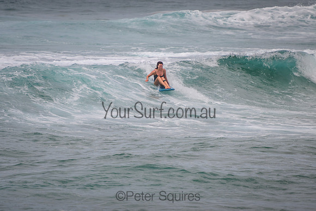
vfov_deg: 2.5
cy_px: 92
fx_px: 4823
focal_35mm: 549
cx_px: 160
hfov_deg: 3.8
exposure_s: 1/2000
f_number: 5.6
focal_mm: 400
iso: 180
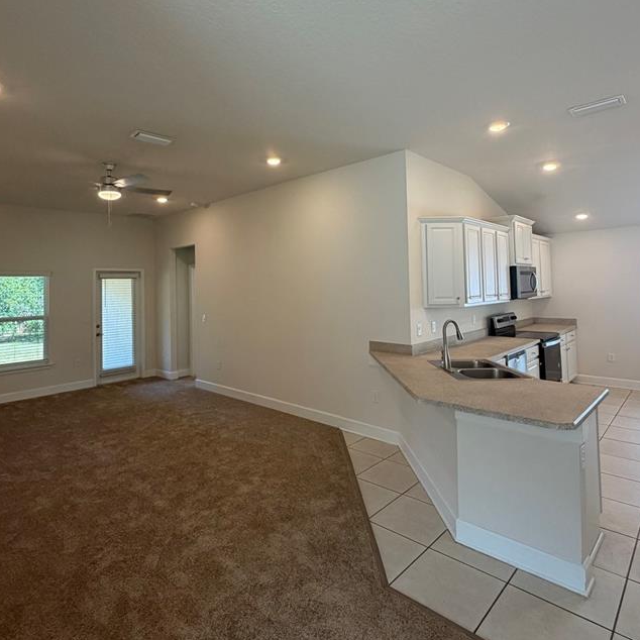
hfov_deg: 74.8
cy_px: 272
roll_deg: +0.9
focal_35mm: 20
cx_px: 314
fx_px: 418
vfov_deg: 74.4
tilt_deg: +1.3
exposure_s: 1/120
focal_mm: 2.22
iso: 160
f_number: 2.2
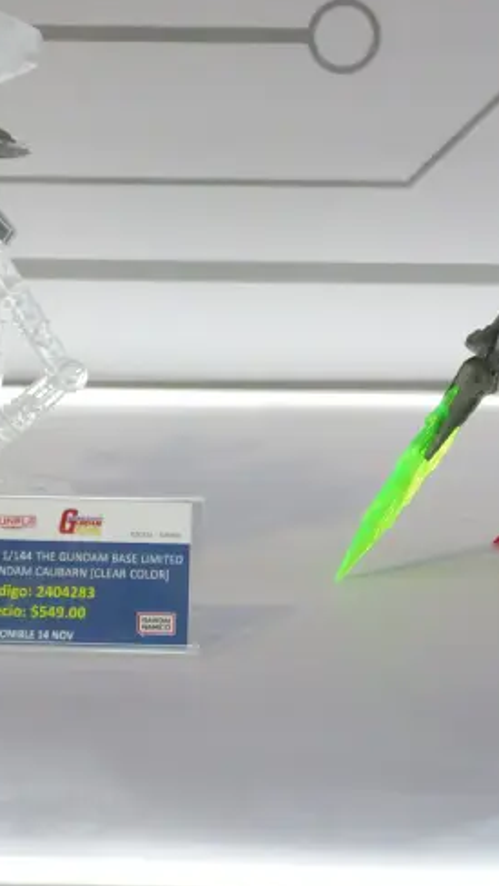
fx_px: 1175
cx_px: 207
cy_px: 449
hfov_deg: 24.0
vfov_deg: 41.3
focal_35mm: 50
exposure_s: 1/500
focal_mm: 14
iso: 10000
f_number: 5
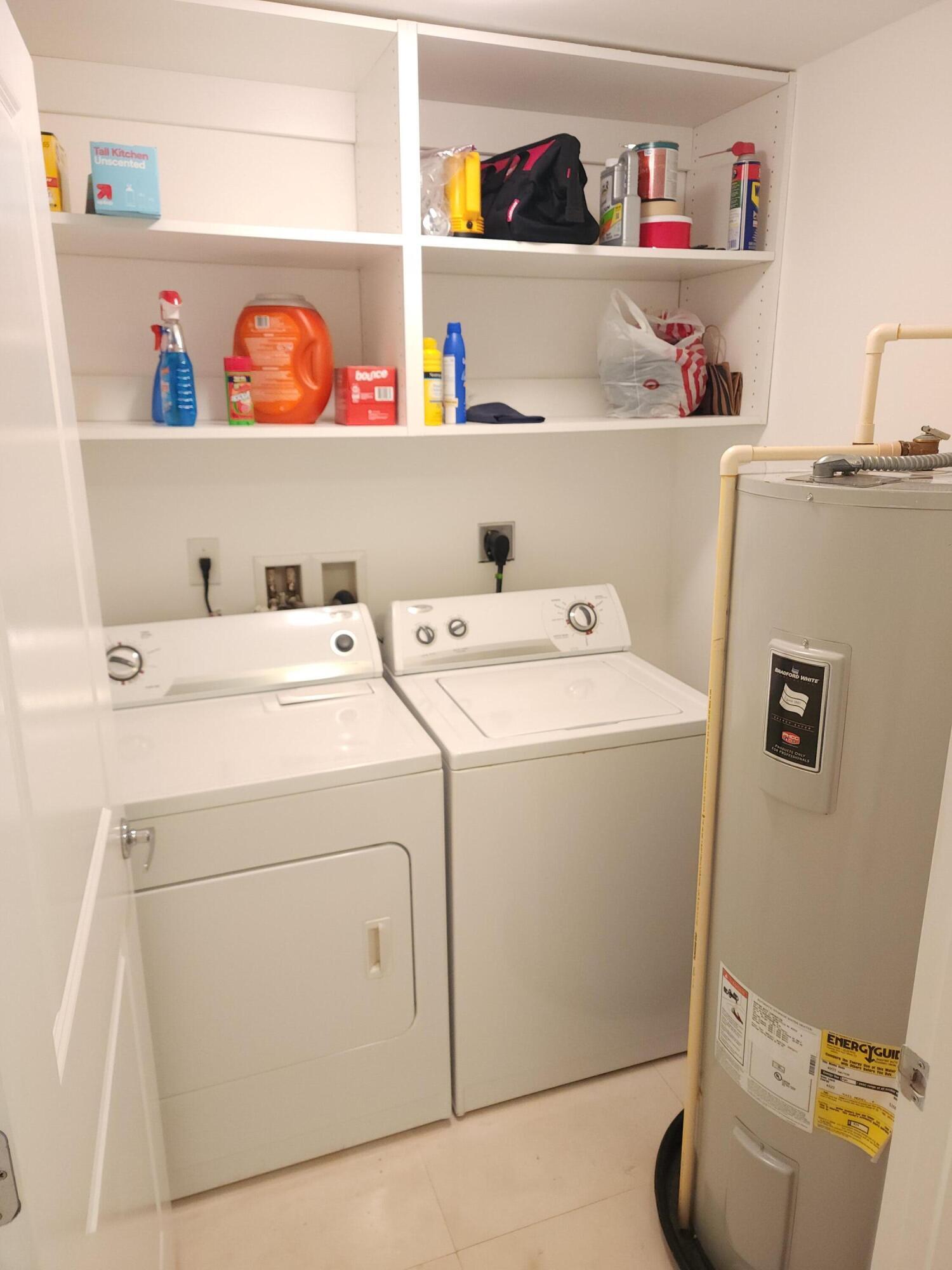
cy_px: 635
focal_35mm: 23
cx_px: 476
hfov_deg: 58.9
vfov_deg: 73.9
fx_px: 843
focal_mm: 6.4
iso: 200
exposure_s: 1/24
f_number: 1.8
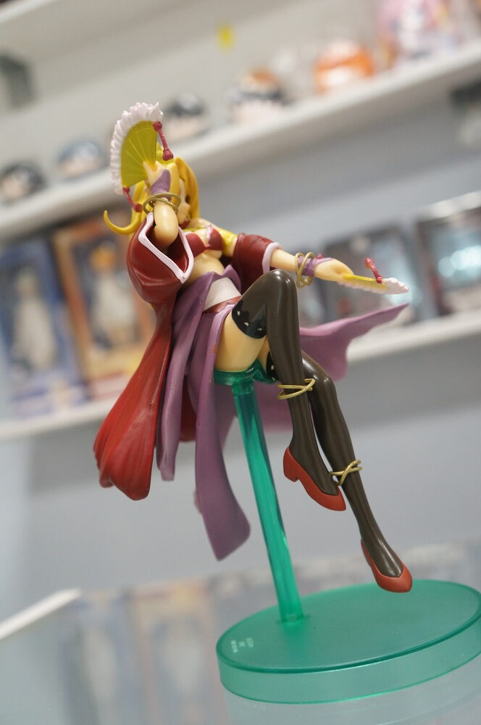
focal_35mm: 39
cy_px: 362
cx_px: 240
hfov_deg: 34.1
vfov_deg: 49.6
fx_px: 784
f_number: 4
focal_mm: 26
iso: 1250
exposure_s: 1/60
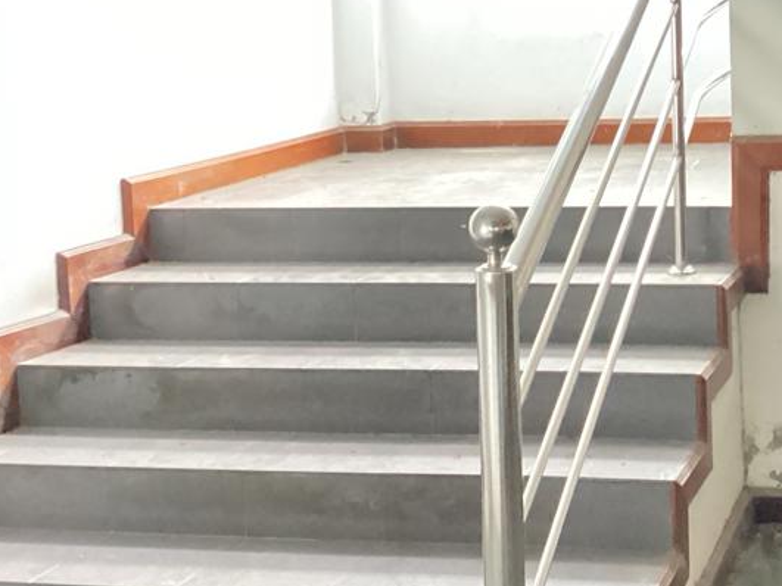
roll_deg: +3.1
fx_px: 1513
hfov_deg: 27.8
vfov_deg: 21.6
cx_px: 721
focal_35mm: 67
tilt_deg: -4.0
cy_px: 99
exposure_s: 1/17
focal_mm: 3.3
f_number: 2.4
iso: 640
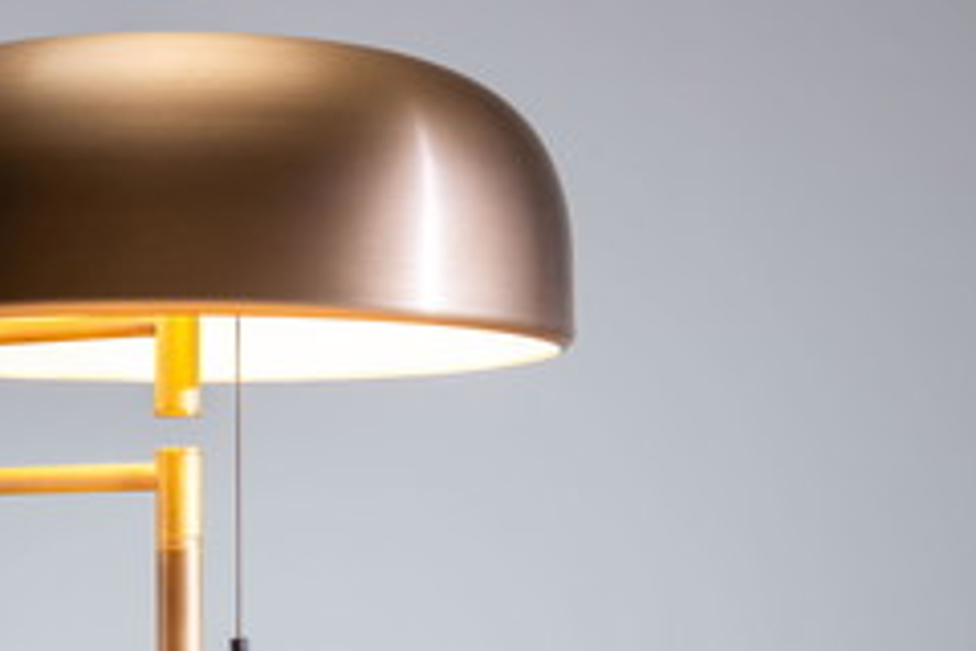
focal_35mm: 96
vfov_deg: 14.2
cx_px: 187
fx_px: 2602
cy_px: 435
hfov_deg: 21.0
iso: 100
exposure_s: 1/1.25
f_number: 9
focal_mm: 45
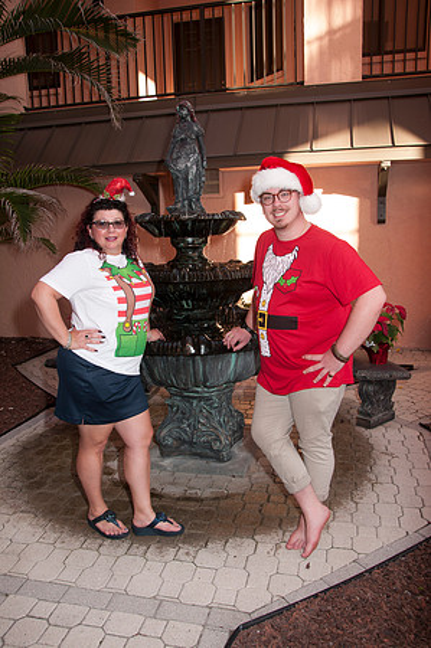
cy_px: 324
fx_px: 486
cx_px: 216
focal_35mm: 27
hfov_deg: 47.8
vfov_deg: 67.4
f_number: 5.6
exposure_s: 1/60
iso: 100
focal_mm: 18
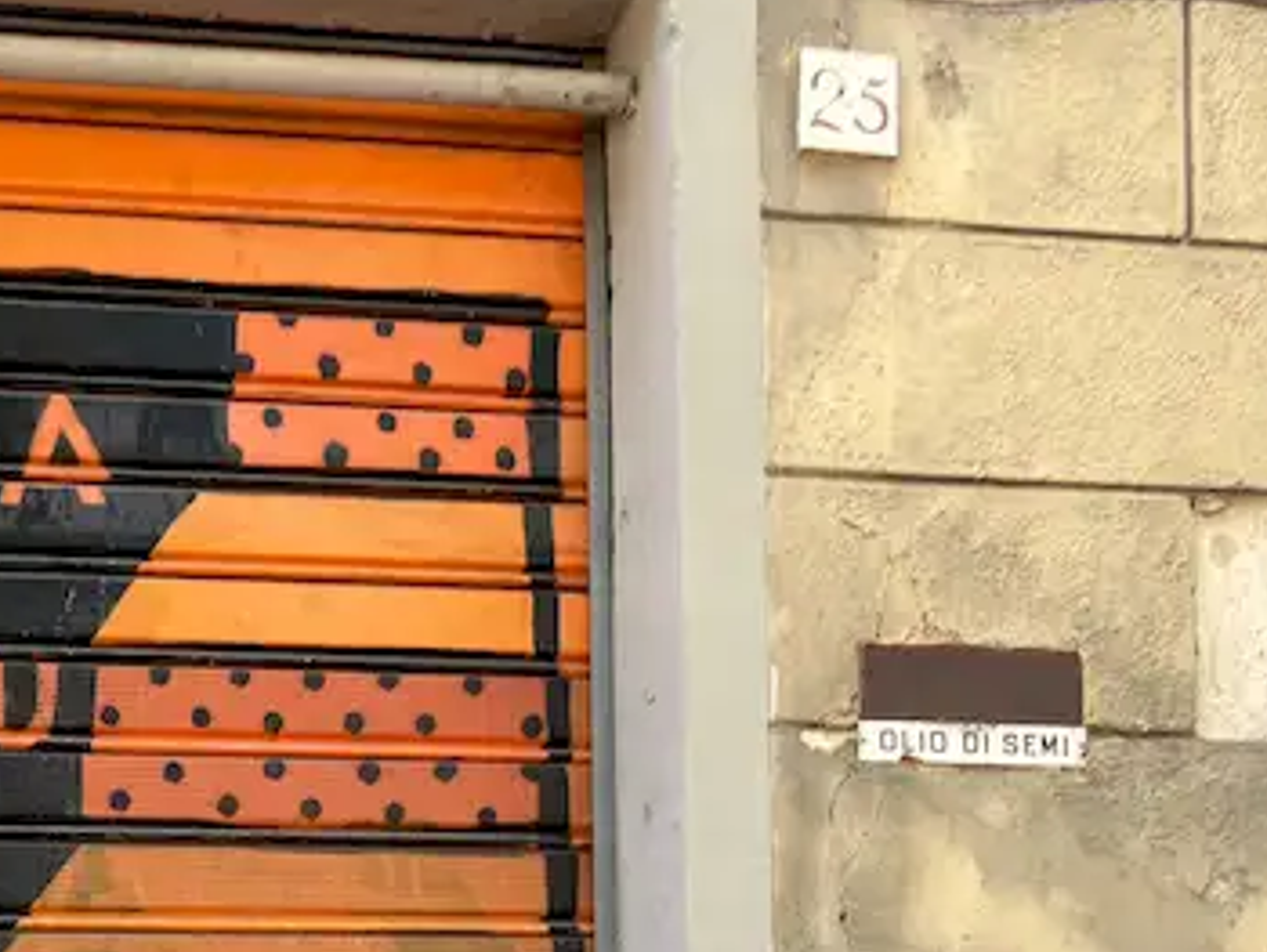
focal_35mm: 48
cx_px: 90
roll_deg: -1.8
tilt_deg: -0.6
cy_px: 1343
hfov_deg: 36.7
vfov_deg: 24.8
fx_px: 1758
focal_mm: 2.22
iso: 50
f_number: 2.2
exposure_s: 1/117
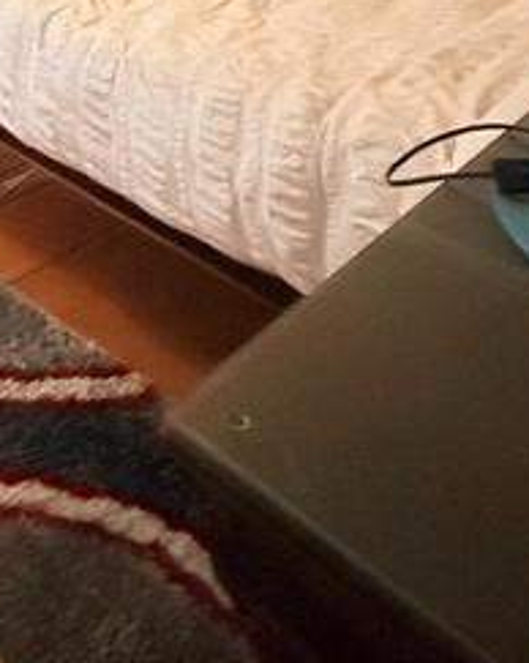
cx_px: -142
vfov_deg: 29.4
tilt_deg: -1.0
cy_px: -276
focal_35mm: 45
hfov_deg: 28.1
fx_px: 882
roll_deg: +1.8
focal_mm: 2.22
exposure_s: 1/50
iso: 1600
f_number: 2.2
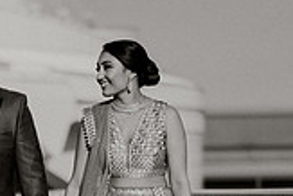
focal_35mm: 302
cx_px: -70
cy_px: 239
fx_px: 2460
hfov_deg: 6.8
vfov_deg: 4.5
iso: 160
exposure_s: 1/8000
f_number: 1.8
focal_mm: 85
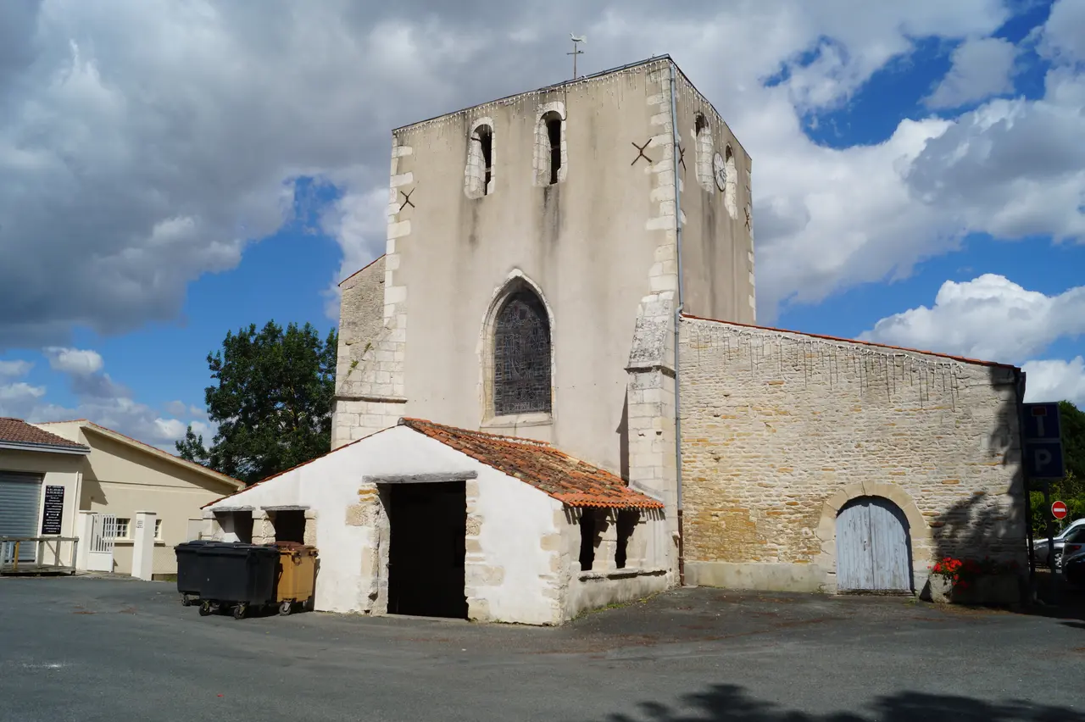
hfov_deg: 67.4
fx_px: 813
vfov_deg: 47.9
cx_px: 542
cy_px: 361
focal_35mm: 27
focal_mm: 18
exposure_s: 1/320
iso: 100
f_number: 10
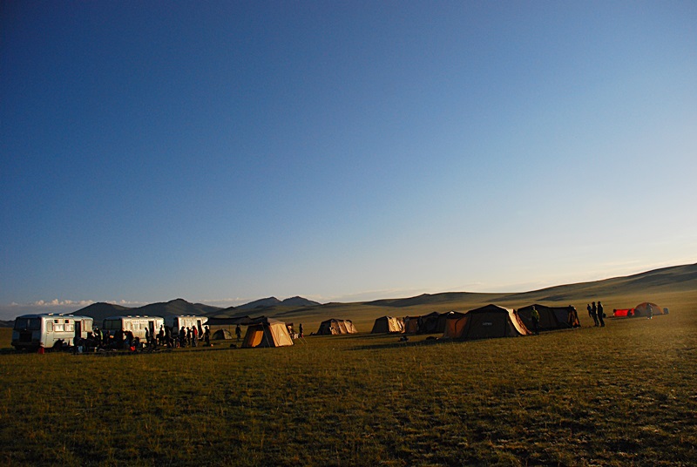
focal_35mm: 27
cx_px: 348
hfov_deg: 67.3
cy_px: 234
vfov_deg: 48.1
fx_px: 524
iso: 400
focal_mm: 18
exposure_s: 1/3200
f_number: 5.6
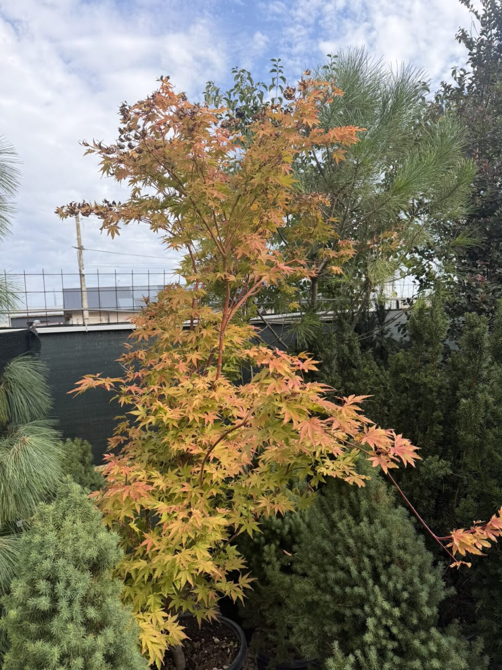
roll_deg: +3.7
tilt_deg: -2.0
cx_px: 251
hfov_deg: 56.8
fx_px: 464
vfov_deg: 71.6
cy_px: 335
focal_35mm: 24
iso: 80
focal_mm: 6.76
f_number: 1.78
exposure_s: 1/2000
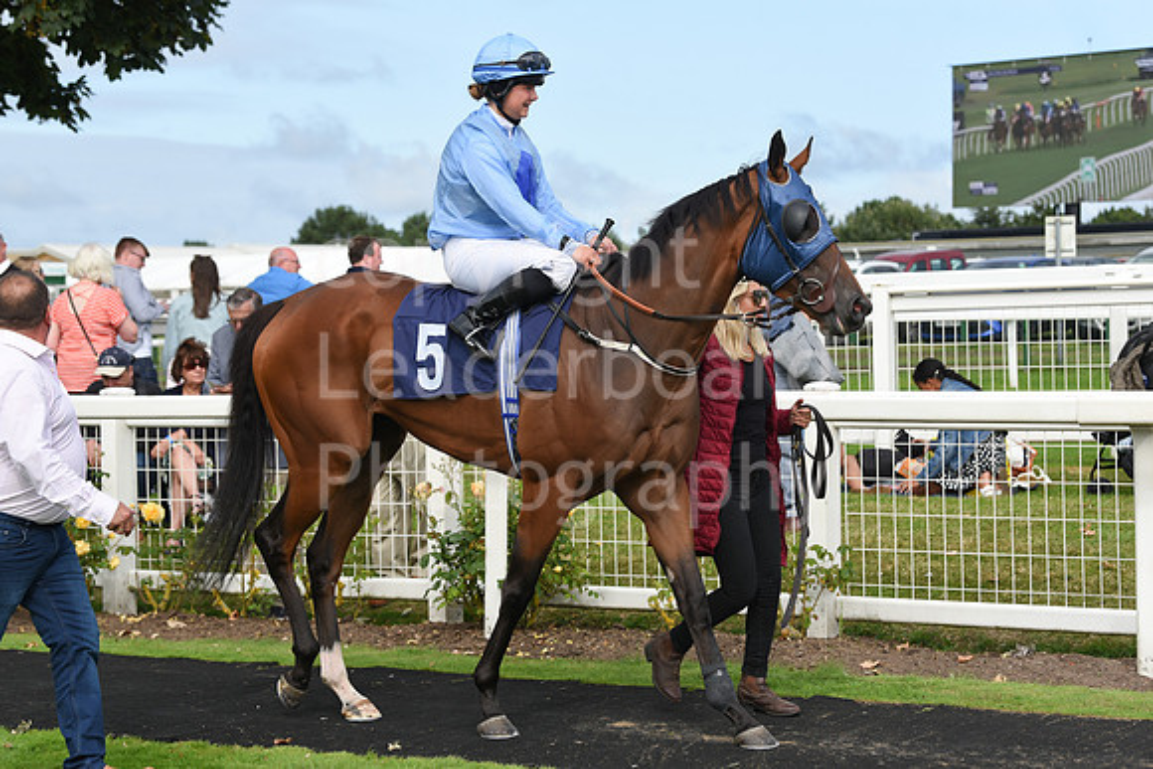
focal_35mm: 86
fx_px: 2755
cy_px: 384
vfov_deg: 15.9
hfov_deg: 23.6
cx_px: 576
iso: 400
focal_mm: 86
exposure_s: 1/2000
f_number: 5.6
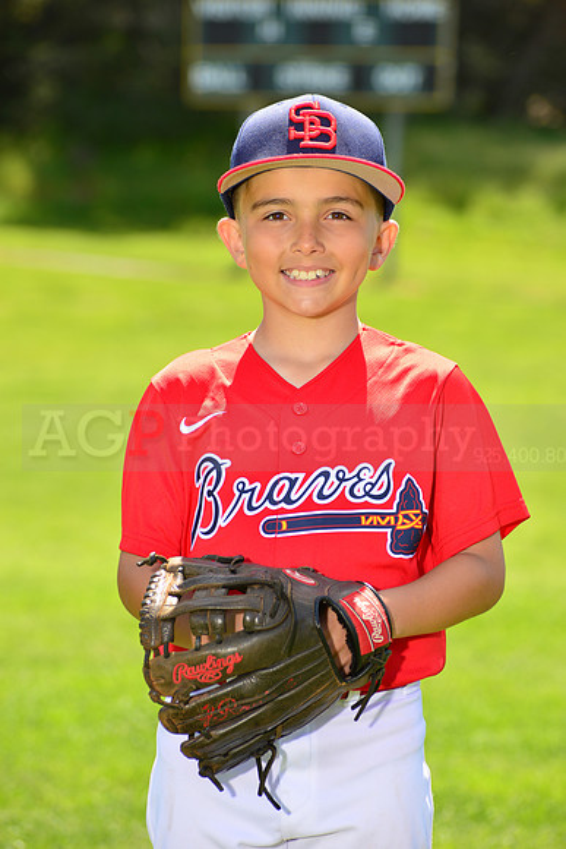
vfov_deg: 12.1
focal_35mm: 170
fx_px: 4006
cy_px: 424
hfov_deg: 8.1
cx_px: 283
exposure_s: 1/250
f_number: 8
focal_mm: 170
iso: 200
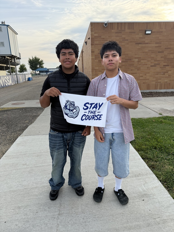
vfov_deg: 71.6
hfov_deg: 56.8
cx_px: 87
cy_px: 116
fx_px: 161
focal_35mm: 24
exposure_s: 1/1314
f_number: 1.78
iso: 100
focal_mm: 6.76
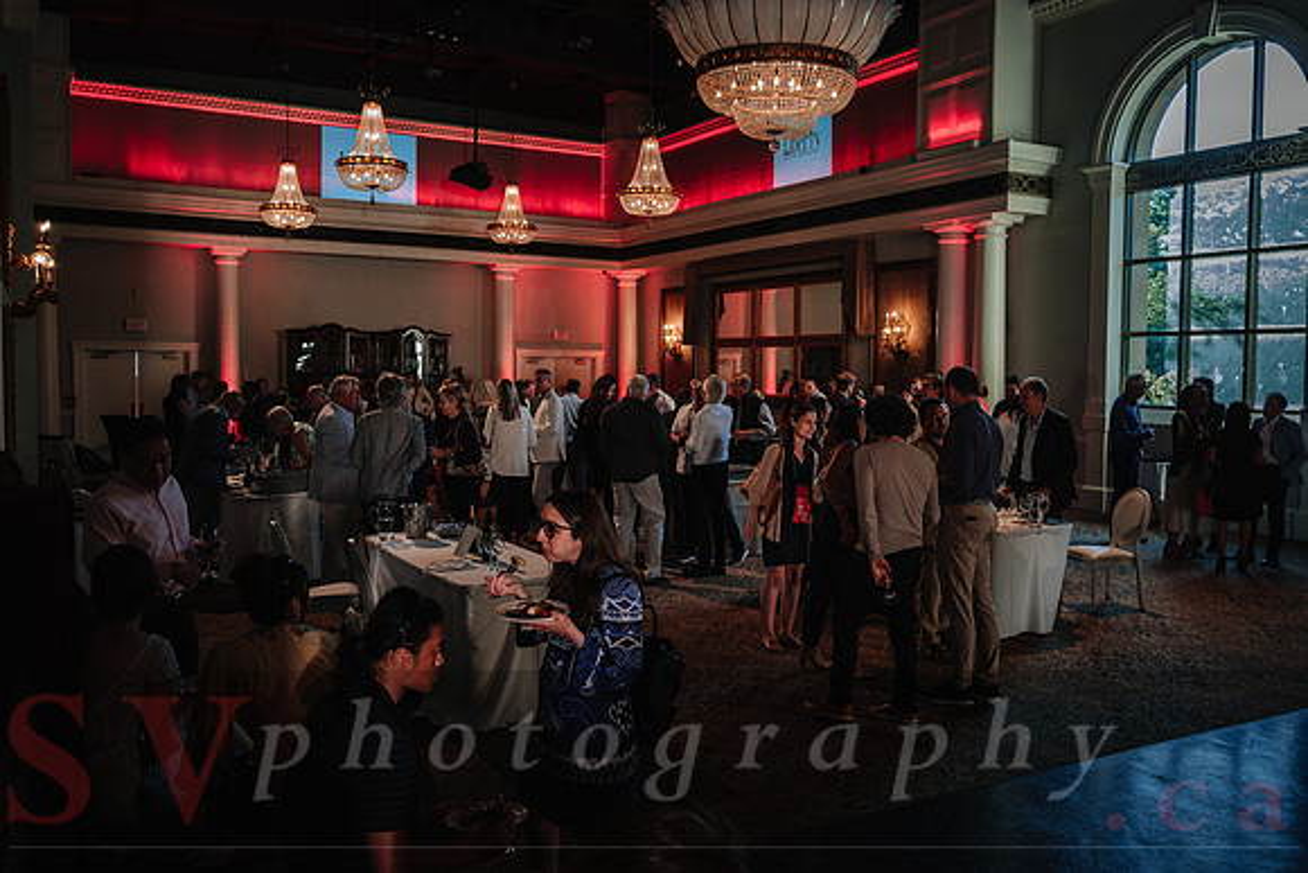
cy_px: 436
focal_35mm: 30
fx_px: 1090
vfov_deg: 43.6
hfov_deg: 61.9
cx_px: 654
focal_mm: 20
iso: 800
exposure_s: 1/60
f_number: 5
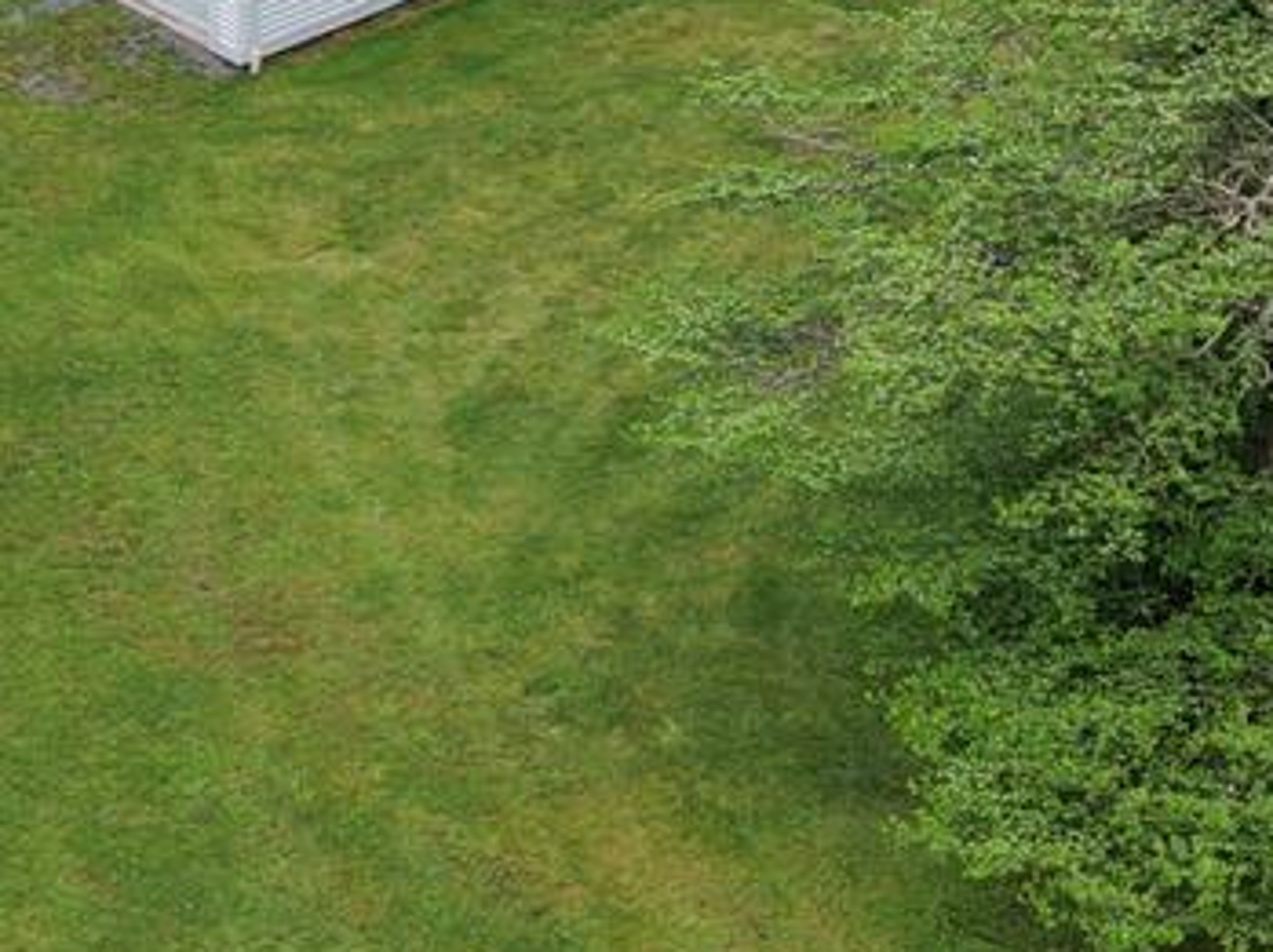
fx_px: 5180
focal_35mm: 141
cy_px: -401
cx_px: 467
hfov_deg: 14.0
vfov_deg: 10.2
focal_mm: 8.67
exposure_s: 1/500
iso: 100
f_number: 1.8
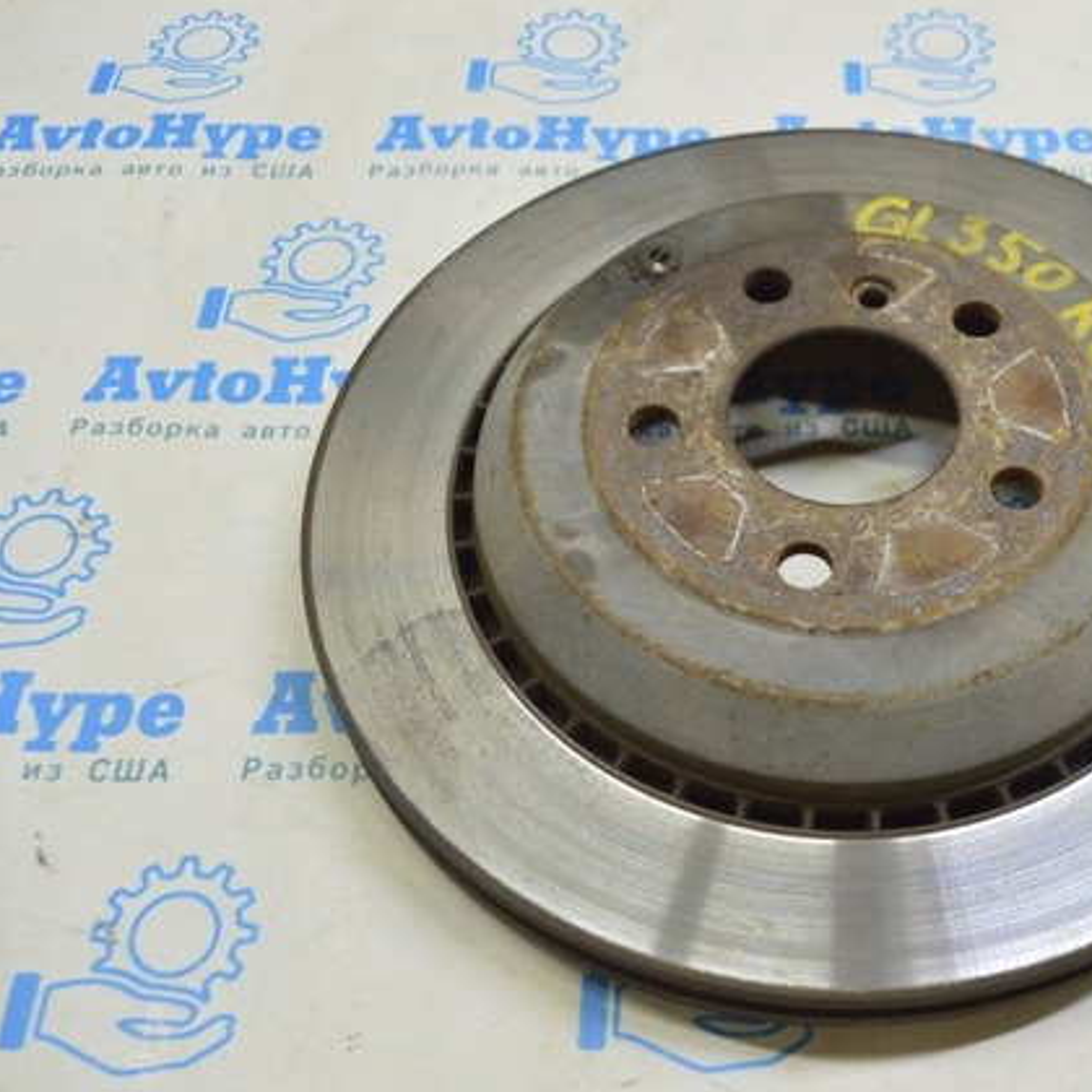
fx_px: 1593
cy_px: 545
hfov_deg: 37.3
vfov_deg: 37.8
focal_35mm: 45
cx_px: 746
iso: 400
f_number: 5.6
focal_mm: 23
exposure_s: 1/20
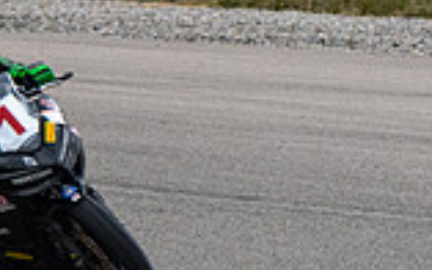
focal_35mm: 1257
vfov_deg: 1.0
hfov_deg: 1.7
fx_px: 14794
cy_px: 529
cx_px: 1051
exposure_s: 1/1250
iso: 640
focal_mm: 180
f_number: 9
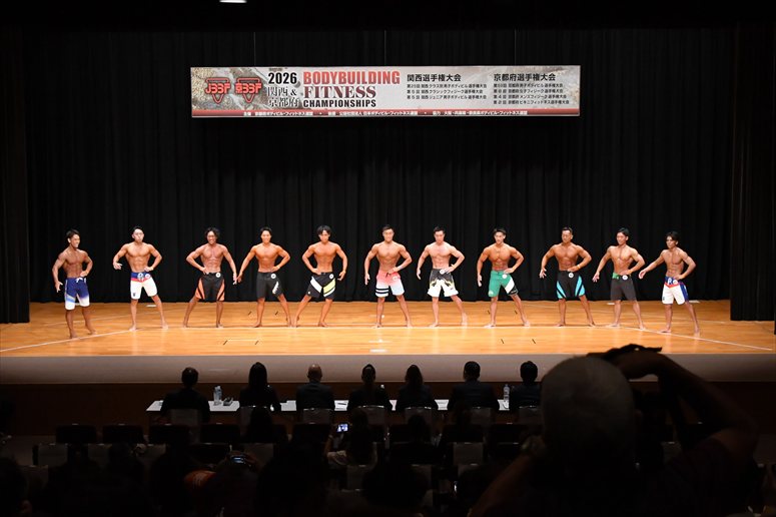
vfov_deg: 21.6
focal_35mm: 63
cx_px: 388
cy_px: 258
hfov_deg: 31.9
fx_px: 1357
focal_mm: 42
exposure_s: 1/400
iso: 5000
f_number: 5.6
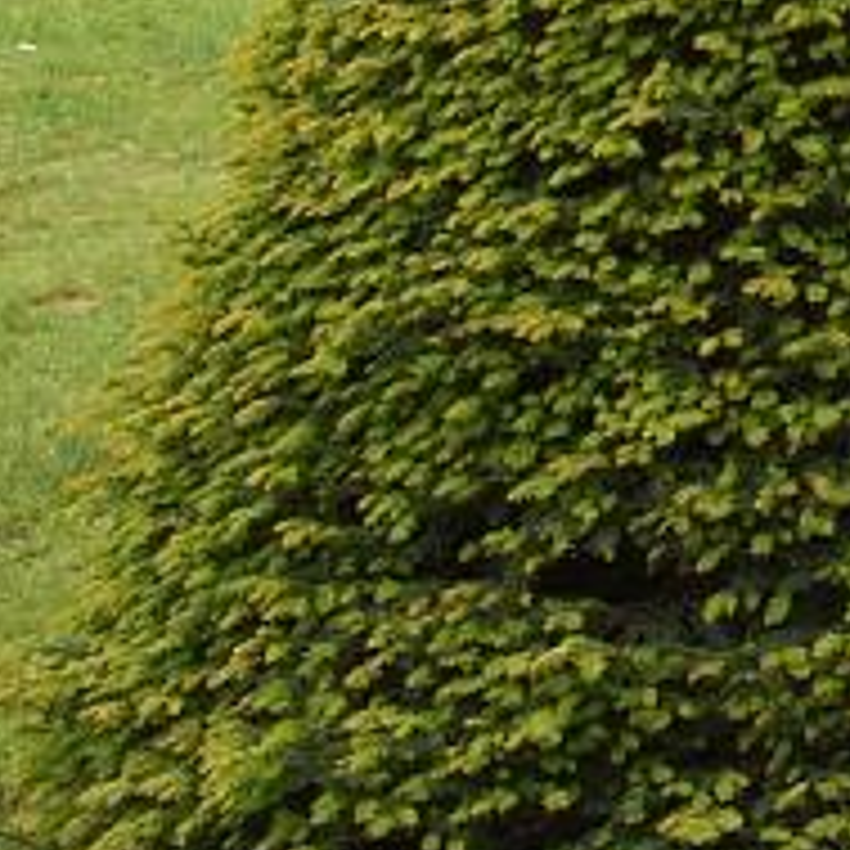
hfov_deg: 7.2
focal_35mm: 225
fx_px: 6251
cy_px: -733
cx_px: 2123
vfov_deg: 7.5
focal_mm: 12.19
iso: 64
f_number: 5.6
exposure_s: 1/60
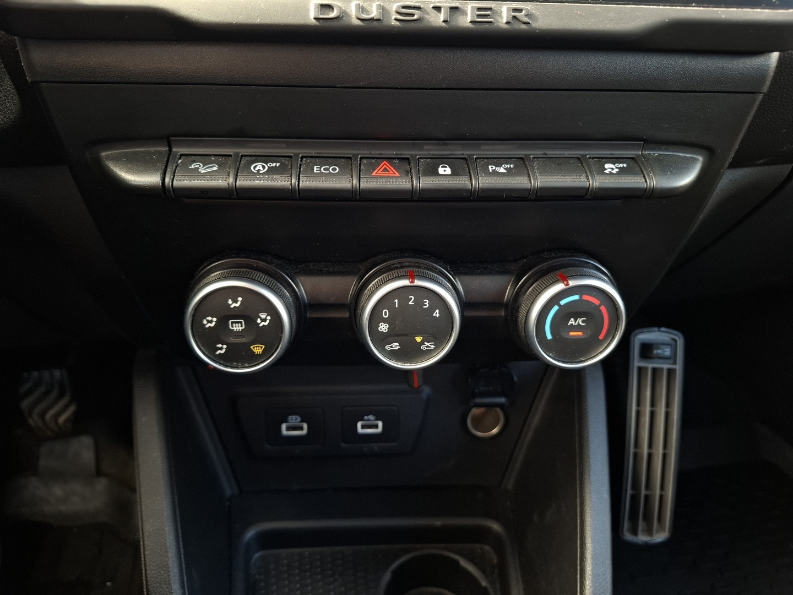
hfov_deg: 73.9
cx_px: 396
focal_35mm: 23
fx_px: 527
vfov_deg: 58.9
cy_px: 298
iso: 160
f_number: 1.8
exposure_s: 1/50
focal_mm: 5.54
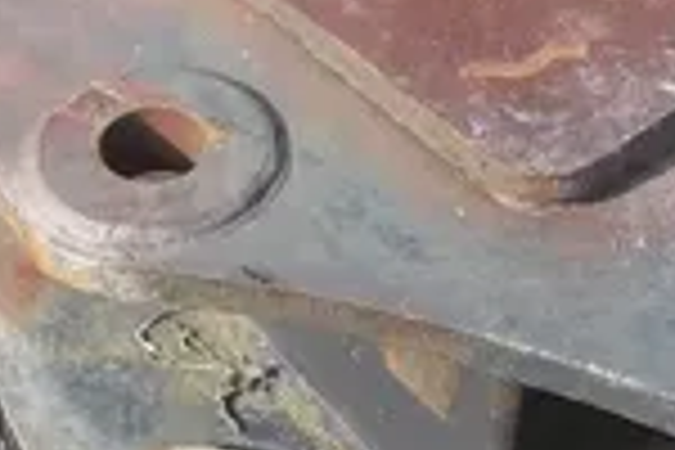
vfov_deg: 18.1
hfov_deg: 27.0
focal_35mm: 75
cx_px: 306
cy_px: 108
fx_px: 1406
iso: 80
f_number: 3.5
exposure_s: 1/200
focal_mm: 4.9
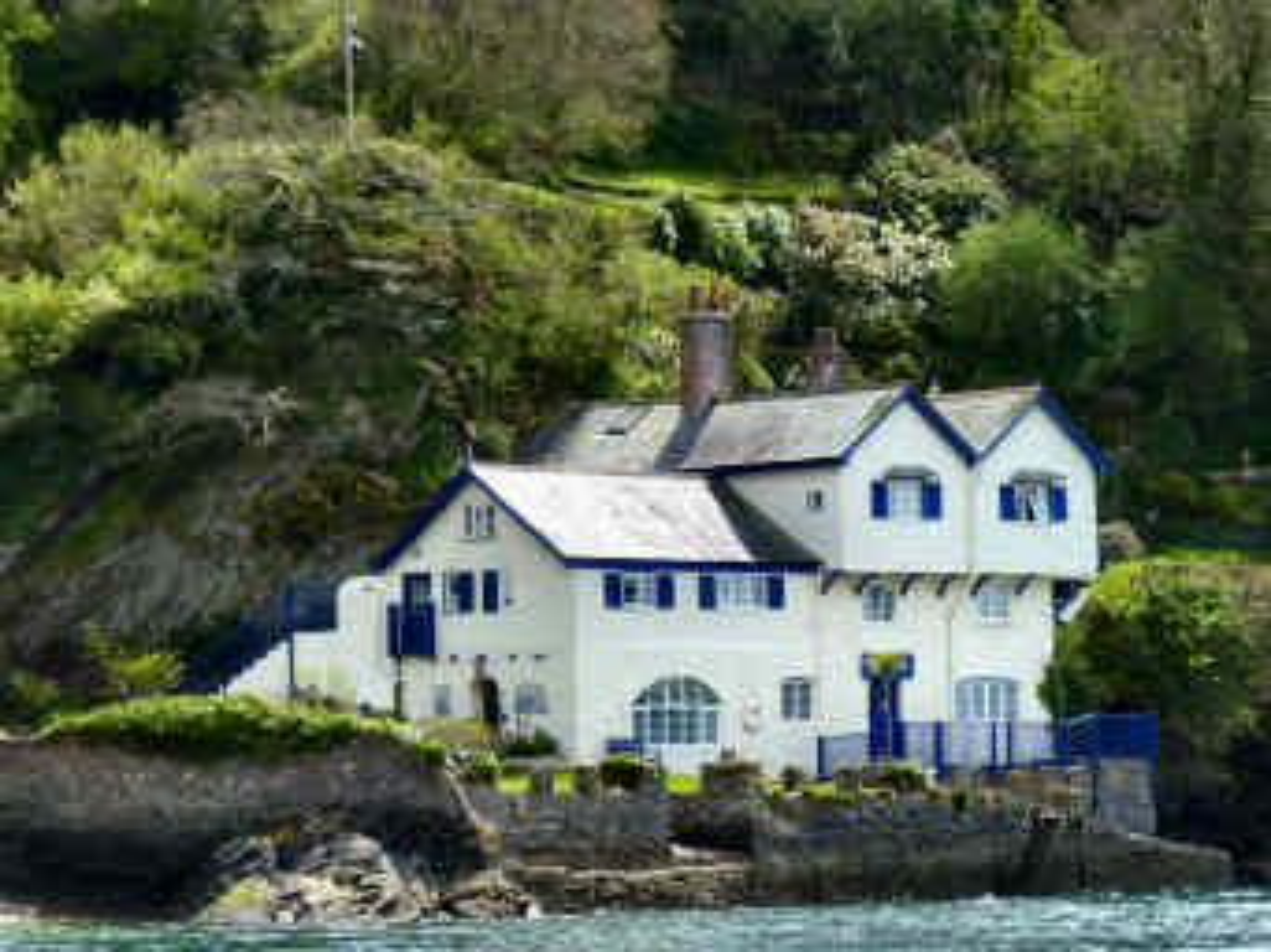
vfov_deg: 6.6
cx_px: 636
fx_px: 8219
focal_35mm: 224
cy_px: 476
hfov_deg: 8.8
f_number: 4.5
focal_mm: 39.9
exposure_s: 1/250
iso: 80
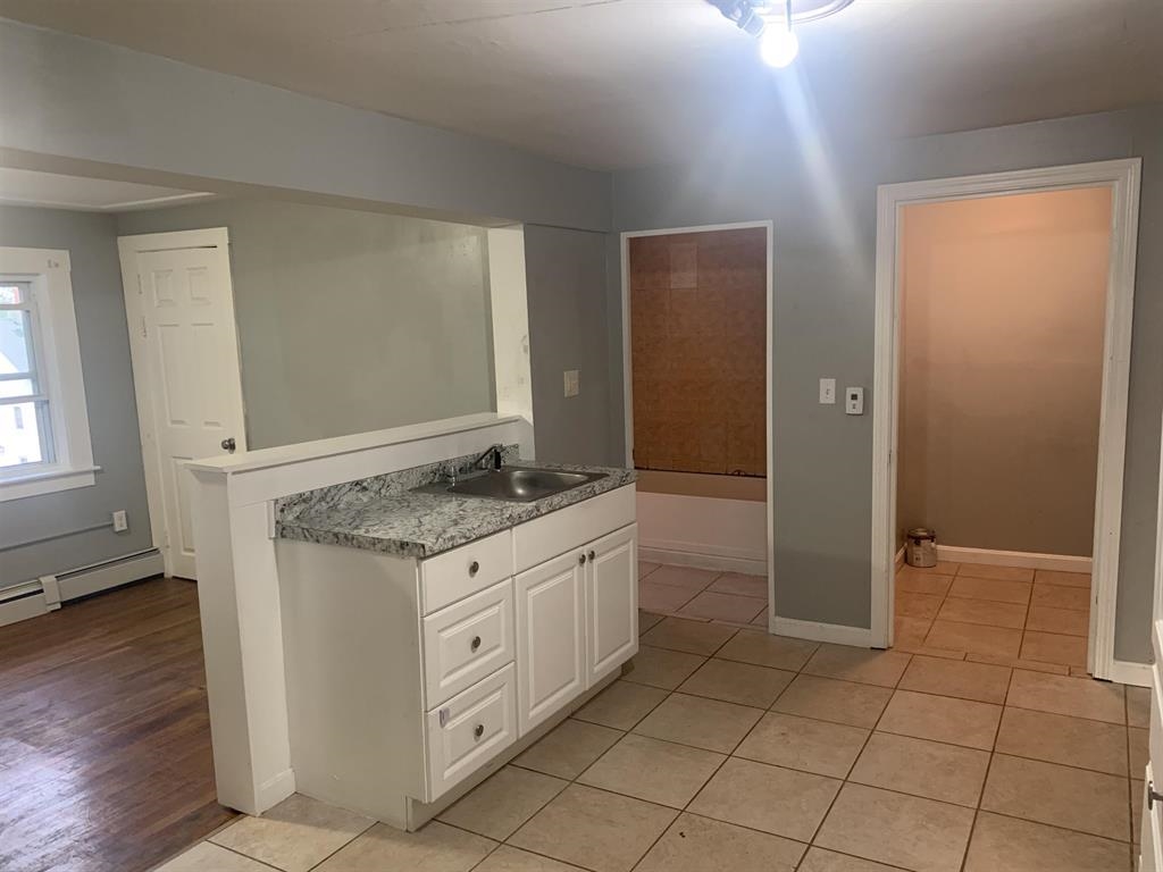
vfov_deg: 53.1
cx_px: 582
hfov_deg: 67.3
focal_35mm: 26
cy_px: 436
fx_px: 874
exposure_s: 1/60
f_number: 1.8
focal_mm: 4.25
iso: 250
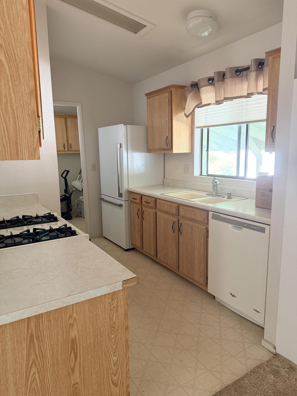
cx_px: 148
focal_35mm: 24
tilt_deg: -9.0
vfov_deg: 71.6
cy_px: 198
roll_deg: +0.5
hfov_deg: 56.8
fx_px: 275
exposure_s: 1/60
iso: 400
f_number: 1.78
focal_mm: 6.76
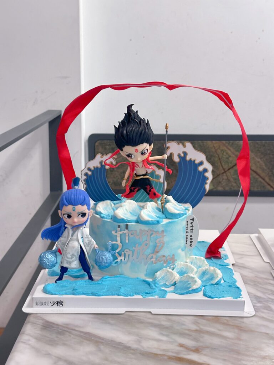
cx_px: 137
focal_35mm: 48
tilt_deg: -12.8
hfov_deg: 30.3
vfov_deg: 39.7
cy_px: 182
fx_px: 507
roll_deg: -2.2
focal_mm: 6.86
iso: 250
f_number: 1.78
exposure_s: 1/50
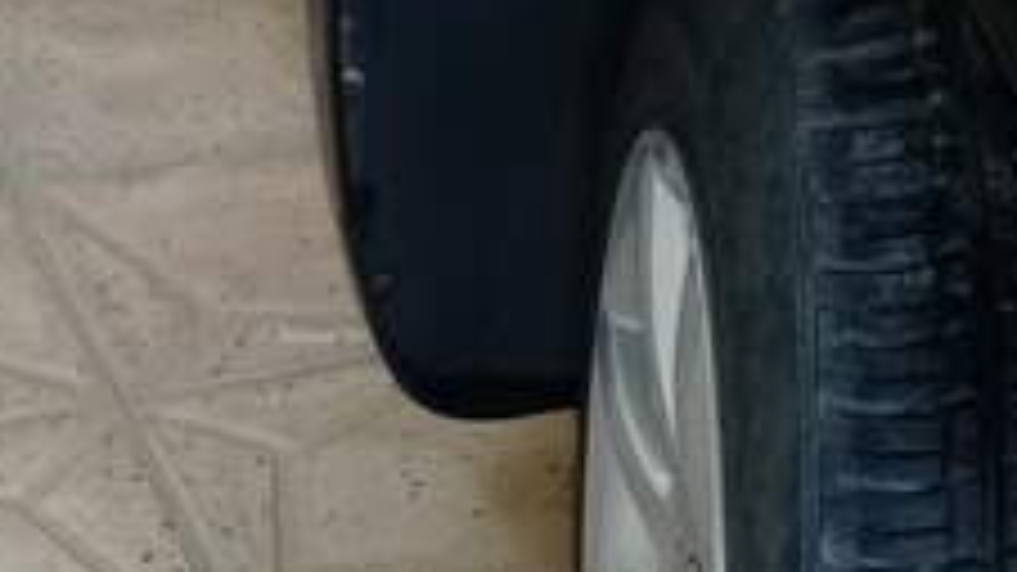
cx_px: 806
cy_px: 995
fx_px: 1995
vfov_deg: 14.5
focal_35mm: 74
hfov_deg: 28.0
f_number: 2.2
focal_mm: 3.3
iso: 64
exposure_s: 1/33
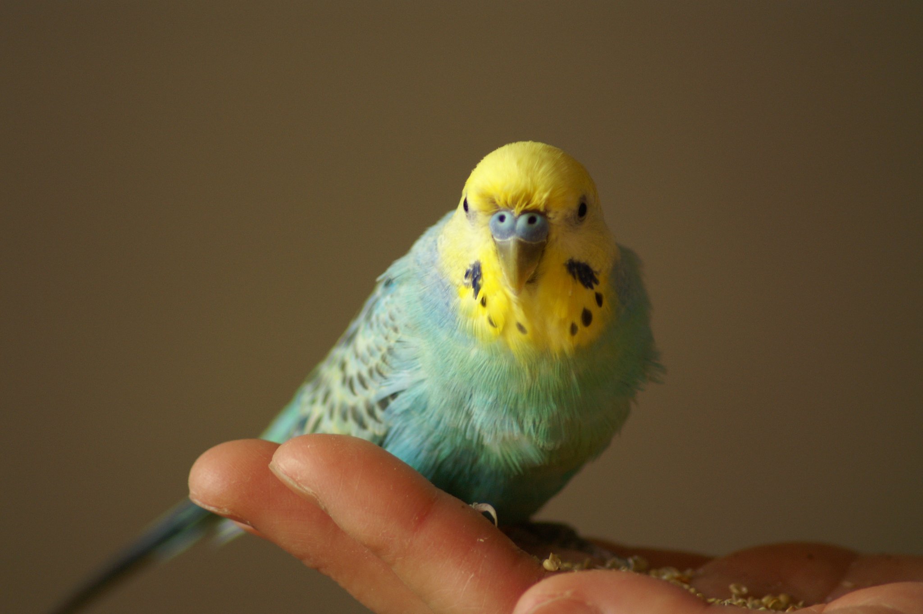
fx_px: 10759
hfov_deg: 4.9
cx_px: 462
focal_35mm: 420
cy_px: 307
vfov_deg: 3.3
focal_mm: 280
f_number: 5.6
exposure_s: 1/80
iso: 400
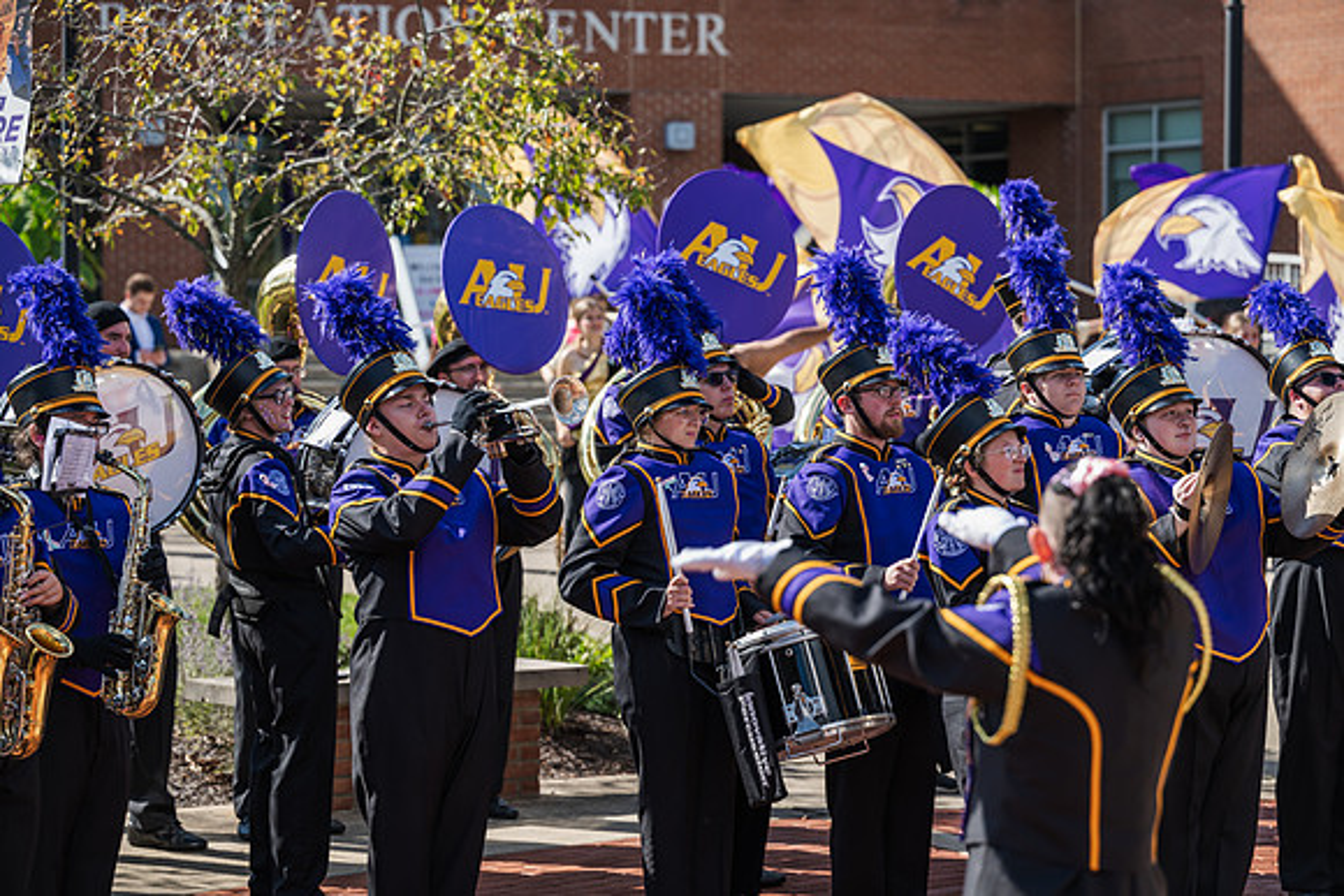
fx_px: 3809
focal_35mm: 102
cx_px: 672
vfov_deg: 13.4
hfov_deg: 20.0
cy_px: 448
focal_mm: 102
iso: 64
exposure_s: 1/400
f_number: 3.5
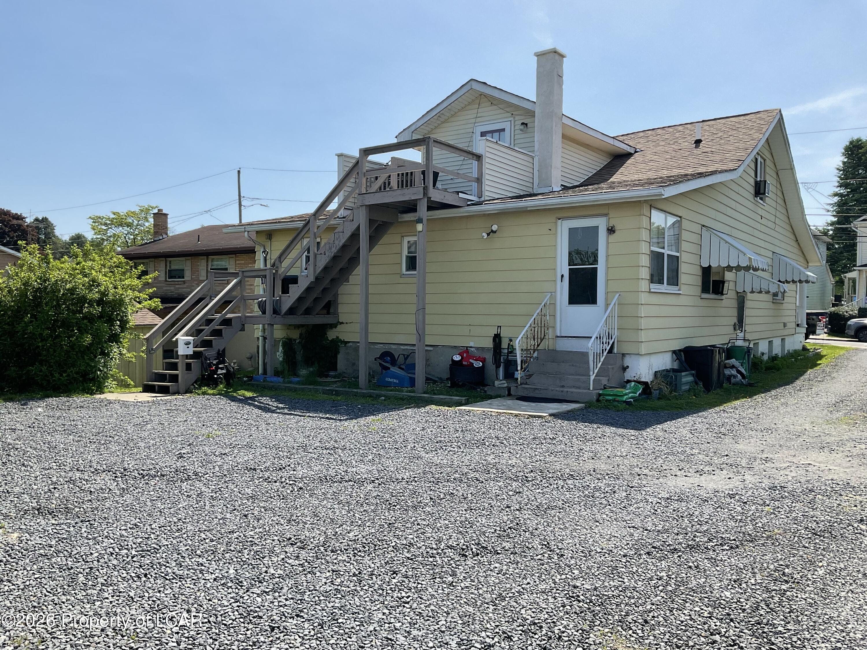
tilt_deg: -1.2
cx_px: 434
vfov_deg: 48.2
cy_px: 325
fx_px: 726
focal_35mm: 29
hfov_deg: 61.7
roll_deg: -0.6
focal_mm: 3
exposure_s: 1/1912
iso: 16
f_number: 1.8
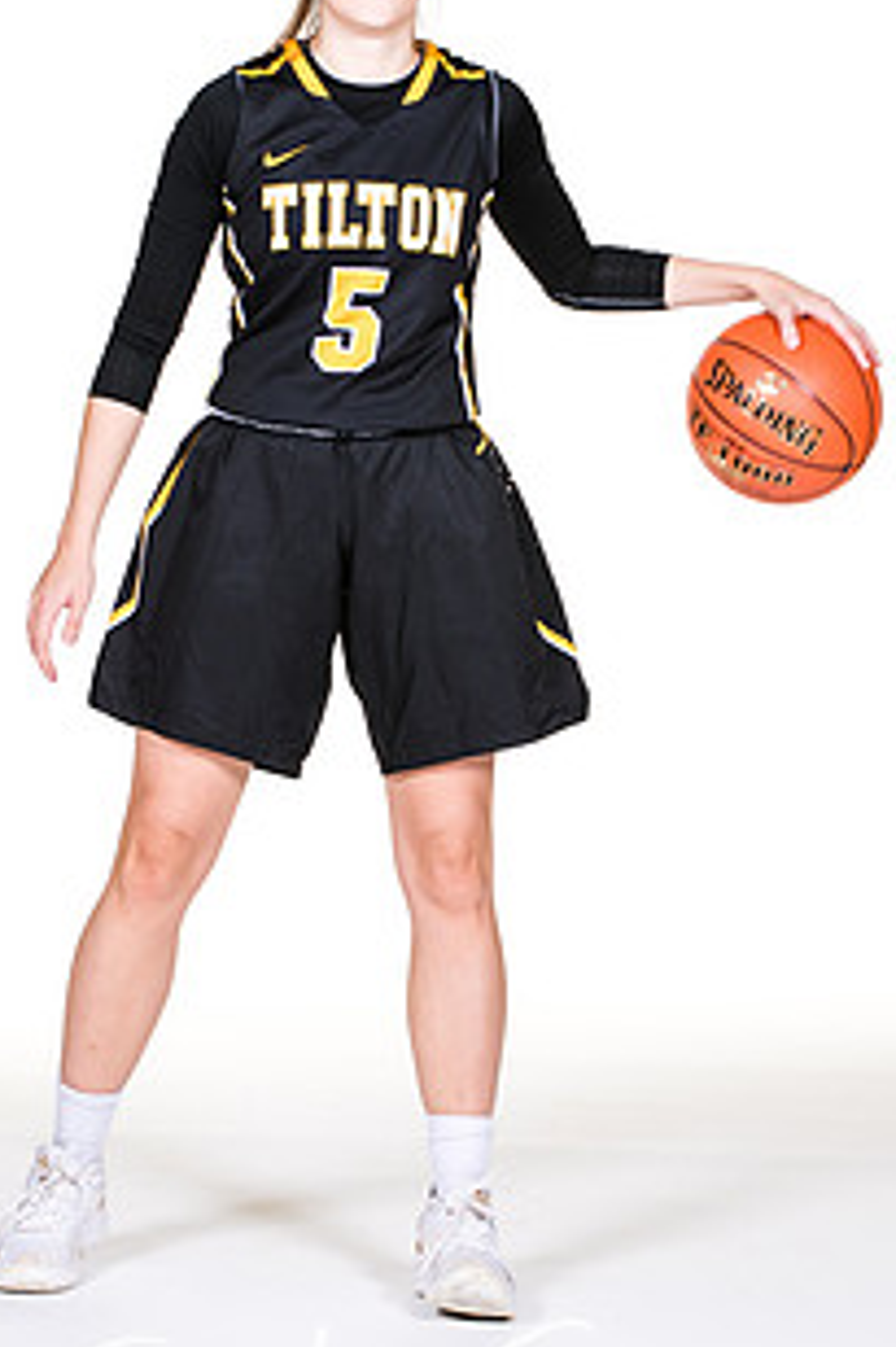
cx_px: 472
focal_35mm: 180
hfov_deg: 7.6
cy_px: 599
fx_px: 6727
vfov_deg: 11.4
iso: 200
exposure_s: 1/160
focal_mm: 82
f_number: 6.3
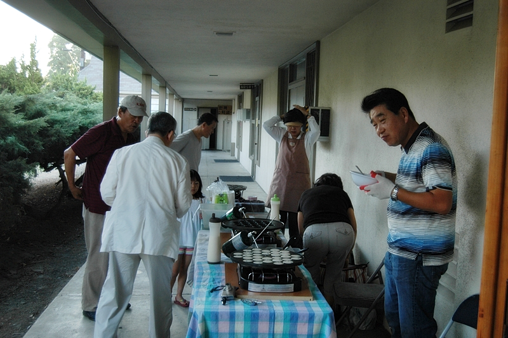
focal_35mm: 42
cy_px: 169
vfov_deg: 31.8
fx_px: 592
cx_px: 254
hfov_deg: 46.4
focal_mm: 28
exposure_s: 1/80
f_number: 4.5
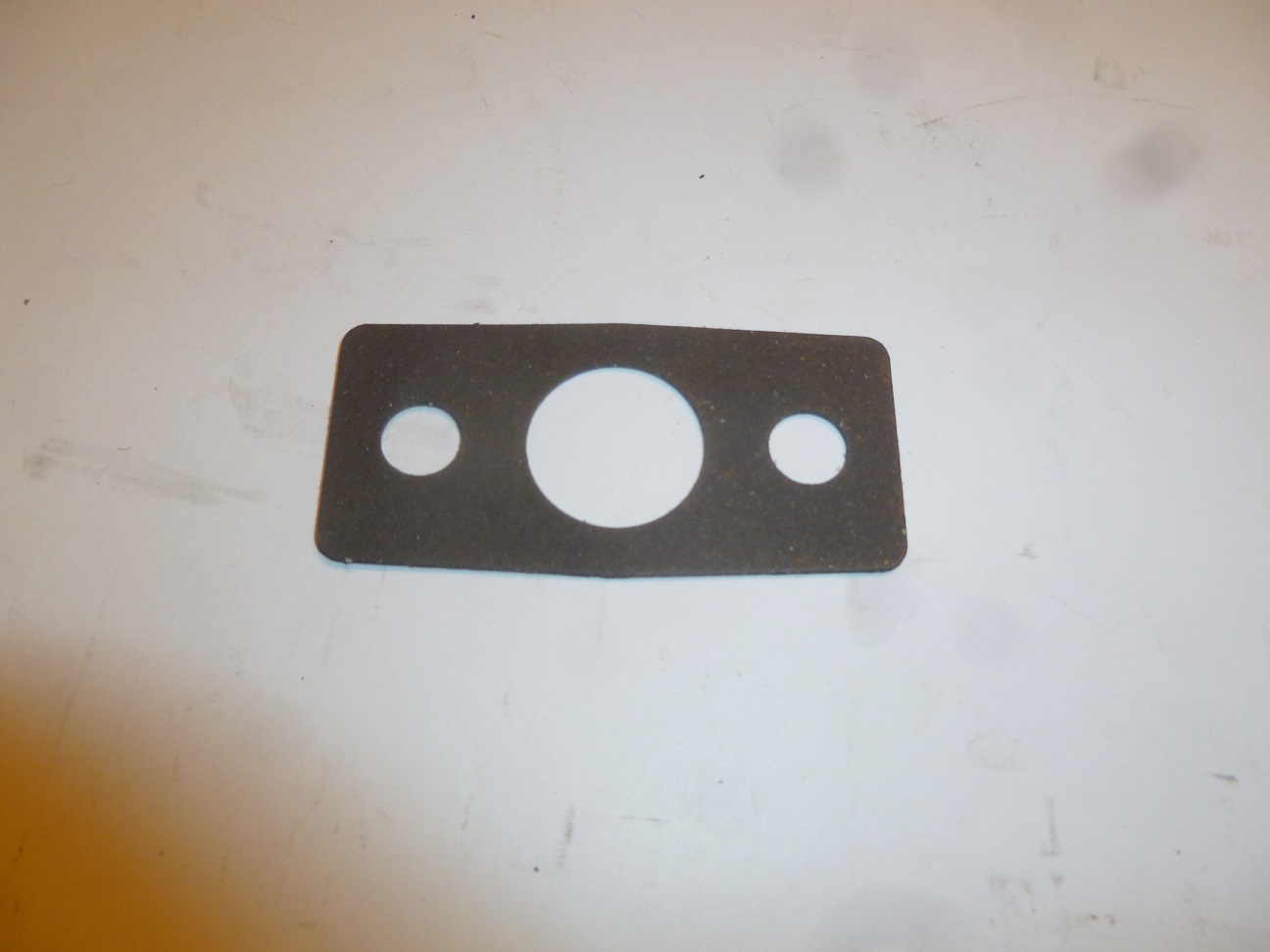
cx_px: 635
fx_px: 1027
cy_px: 476
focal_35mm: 28
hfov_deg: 63.4
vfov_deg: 49.7
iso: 125
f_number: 3.3
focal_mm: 5
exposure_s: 1/30
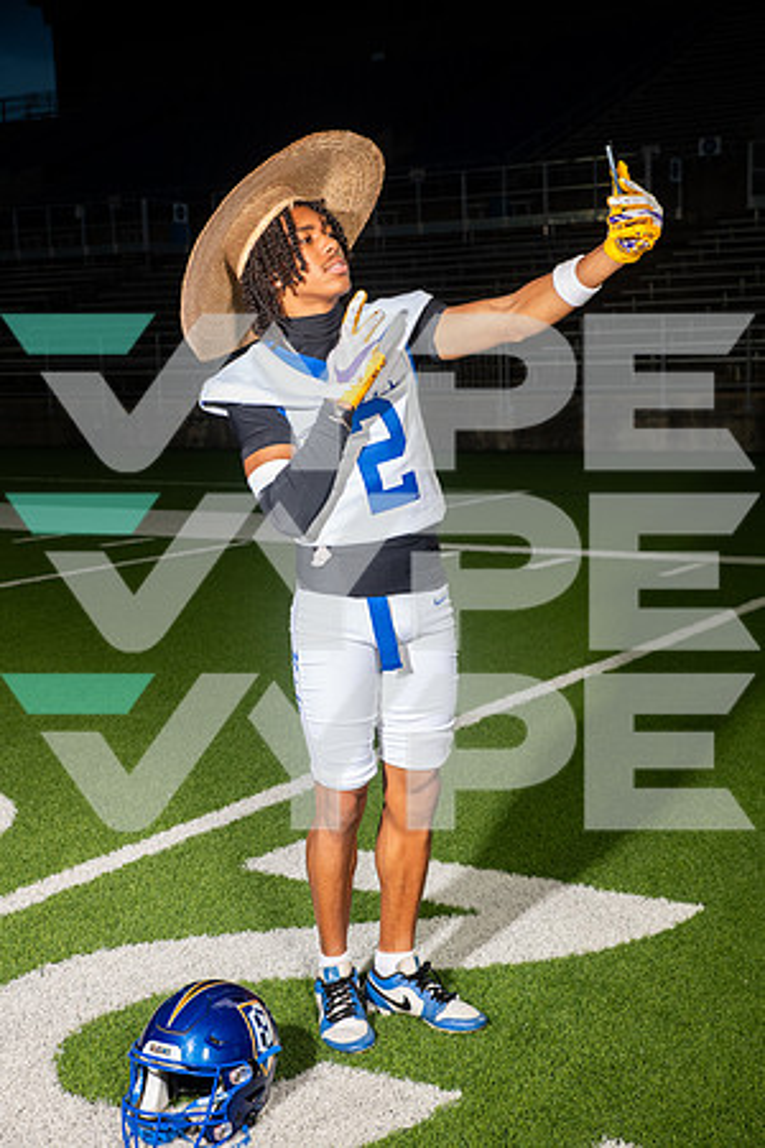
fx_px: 1657
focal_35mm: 52
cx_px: 382
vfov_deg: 38.2
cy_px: 574
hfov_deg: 26.0
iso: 800
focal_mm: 52
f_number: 7.1
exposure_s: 1/320
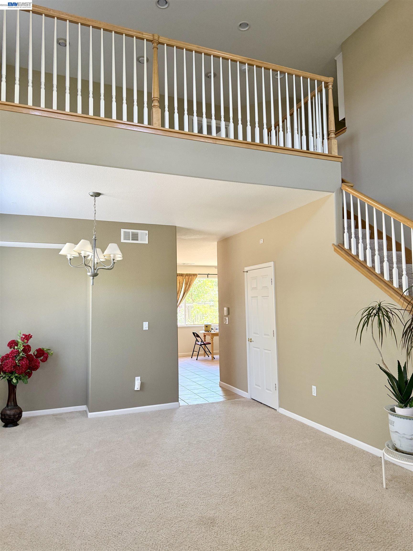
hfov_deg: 56.8
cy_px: 276
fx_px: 382
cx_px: 206
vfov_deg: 71.6
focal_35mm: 24
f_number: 1.78
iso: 200
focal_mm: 6.76
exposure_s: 1/108
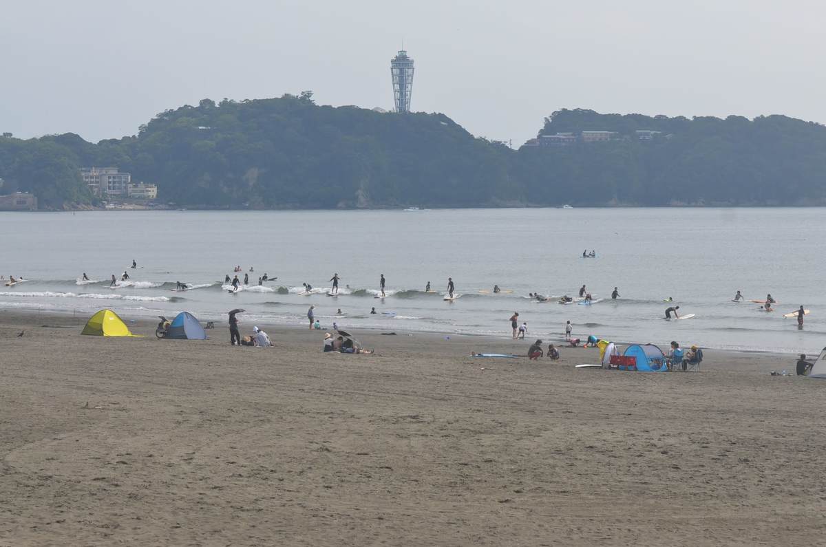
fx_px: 2404
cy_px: 274
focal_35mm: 105
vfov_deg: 13.0
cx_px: 413
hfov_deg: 19.5
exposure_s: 1/1600
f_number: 7.1
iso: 400
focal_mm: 70
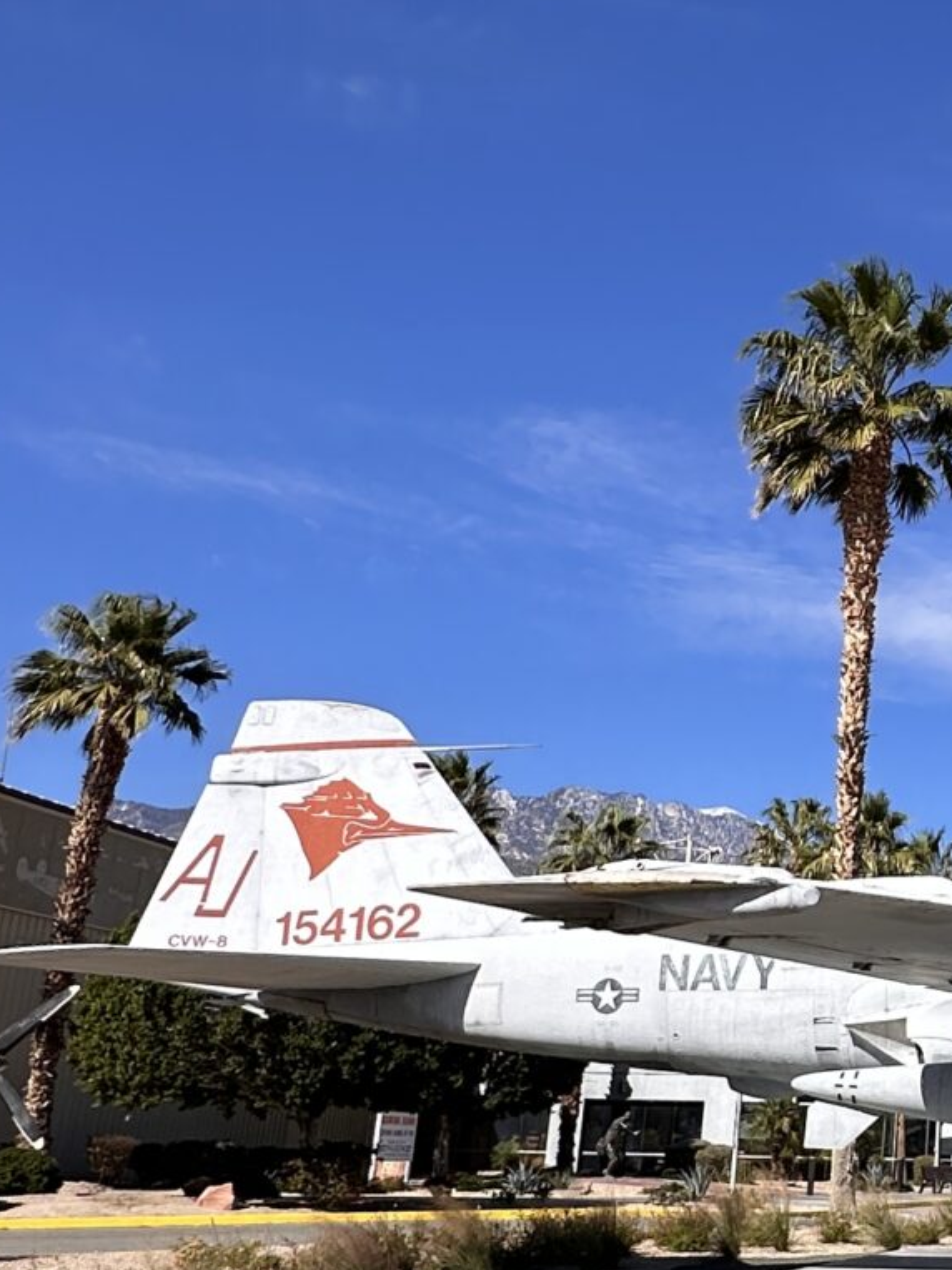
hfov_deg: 26.6
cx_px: 1203
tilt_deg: +17.0
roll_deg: -1.0
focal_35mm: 47
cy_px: 677
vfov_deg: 40.4
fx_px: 1724
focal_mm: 2.22
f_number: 2.2
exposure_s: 1/2882
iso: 50
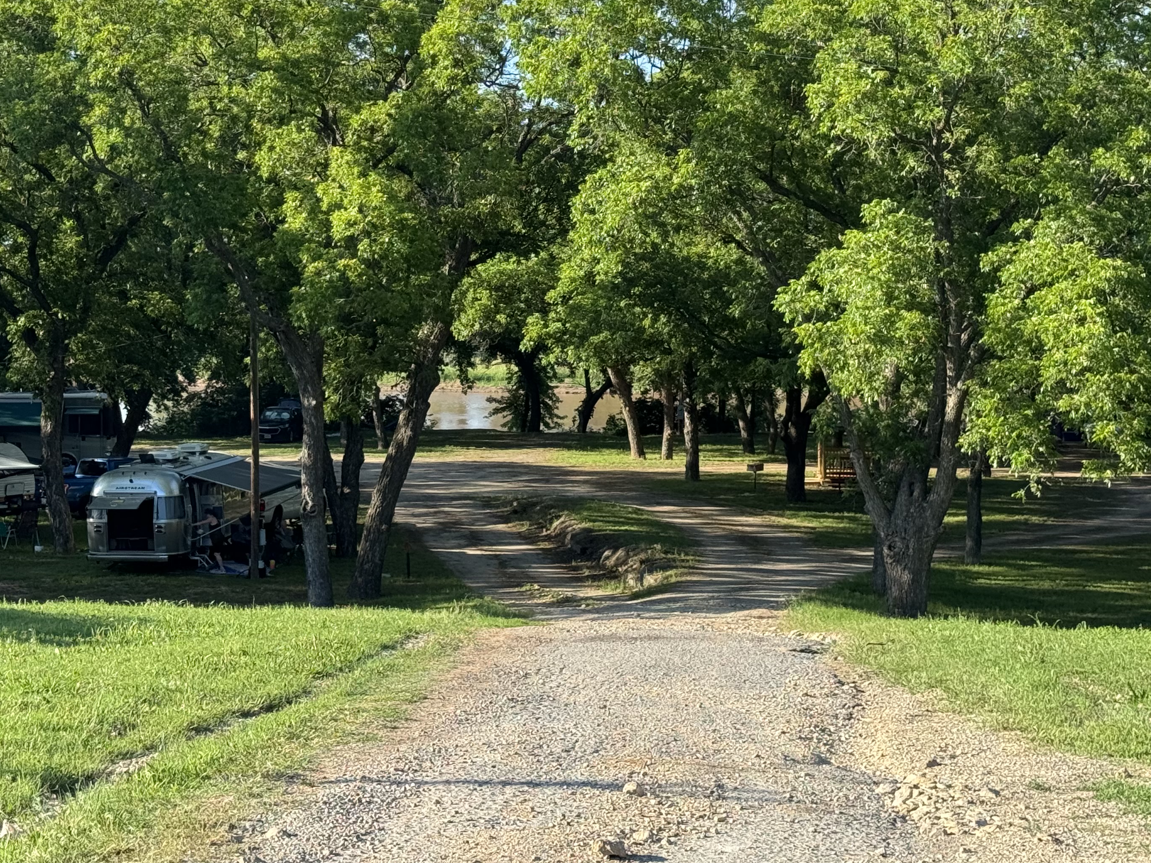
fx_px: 2361
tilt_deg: +0.5
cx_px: 559
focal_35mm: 71
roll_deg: -0.1
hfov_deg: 27.4
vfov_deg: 20.6
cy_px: 265
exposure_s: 1/1524
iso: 64
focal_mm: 6.76
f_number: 1.78
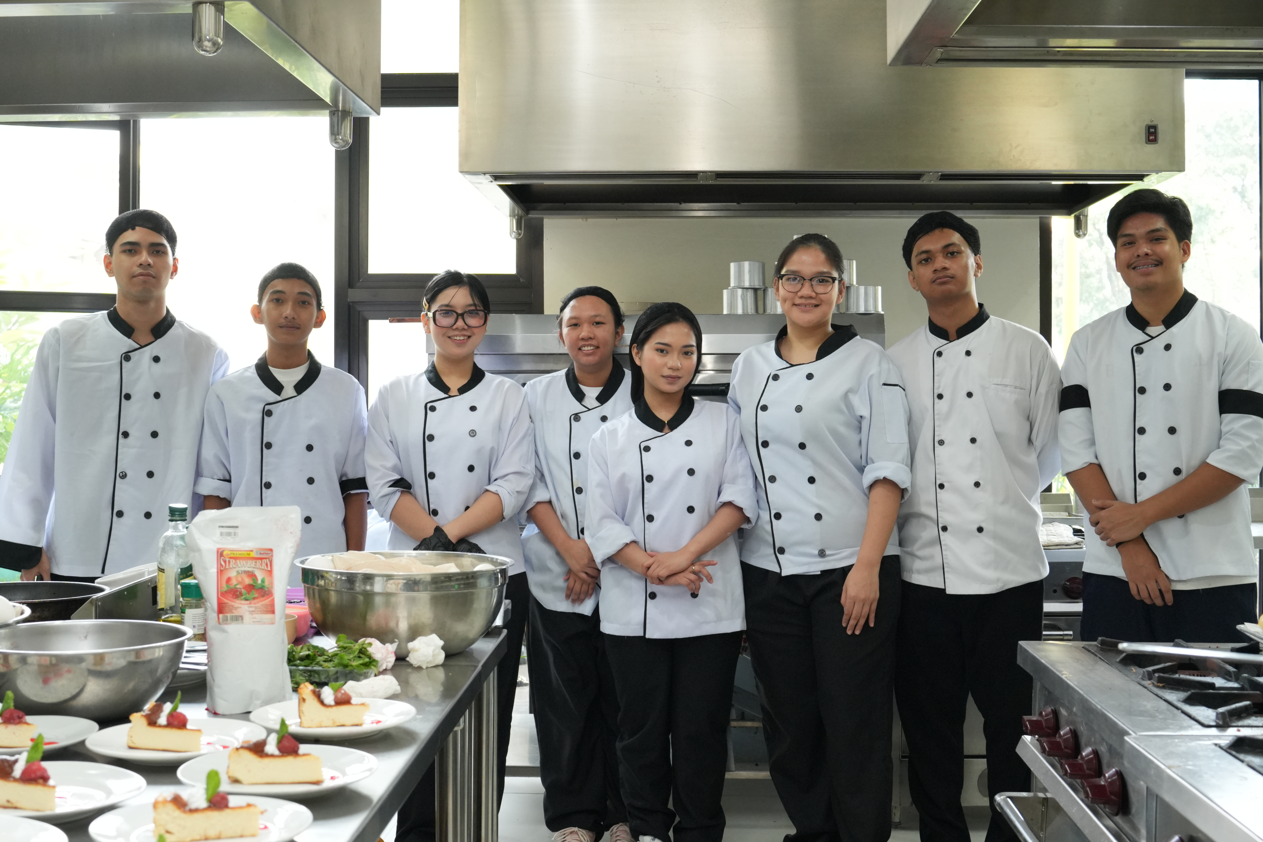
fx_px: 1473
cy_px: 421
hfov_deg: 46.4
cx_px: 632
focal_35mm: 42
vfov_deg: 31.9
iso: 2000
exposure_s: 1/160
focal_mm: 28
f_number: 4.5
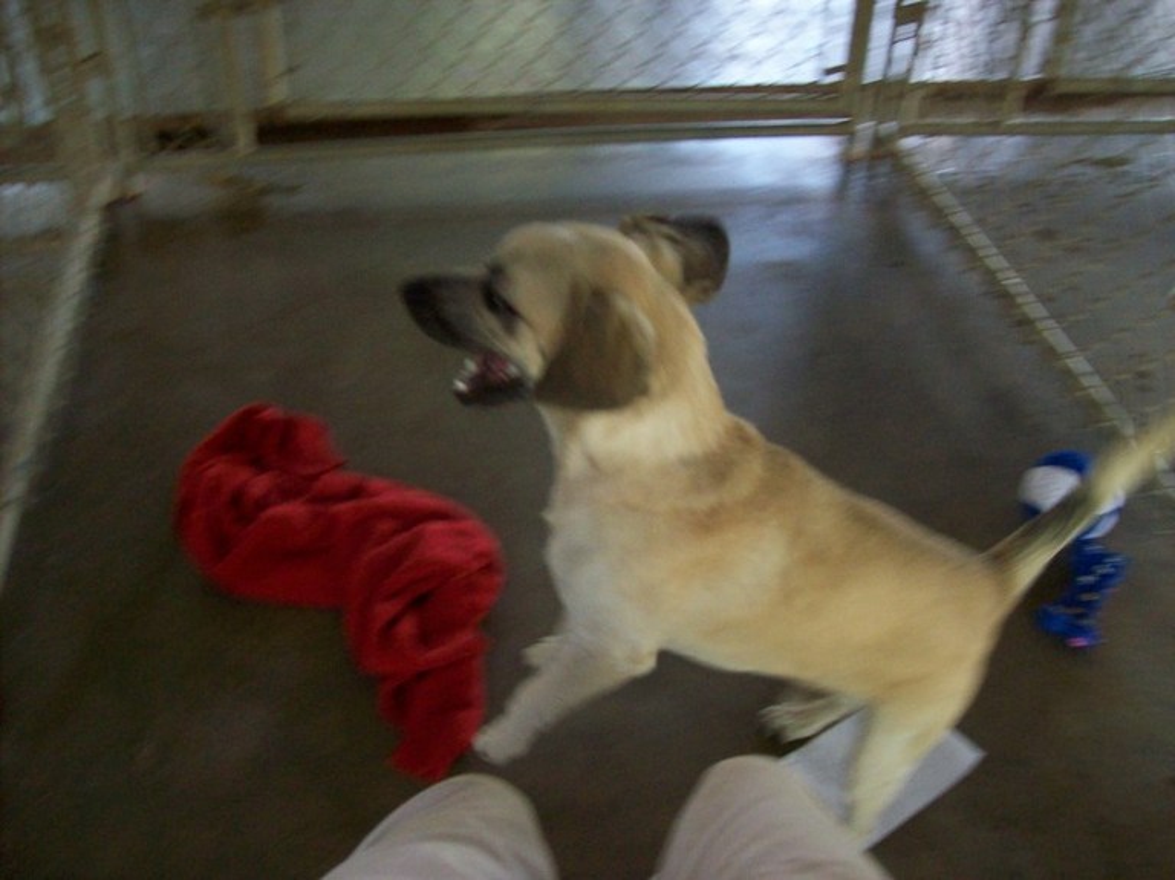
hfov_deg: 51.4
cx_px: 588
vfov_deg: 39.6
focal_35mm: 36
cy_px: 440
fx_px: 1221
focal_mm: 6
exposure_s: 1/64
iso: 200
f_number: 2.7
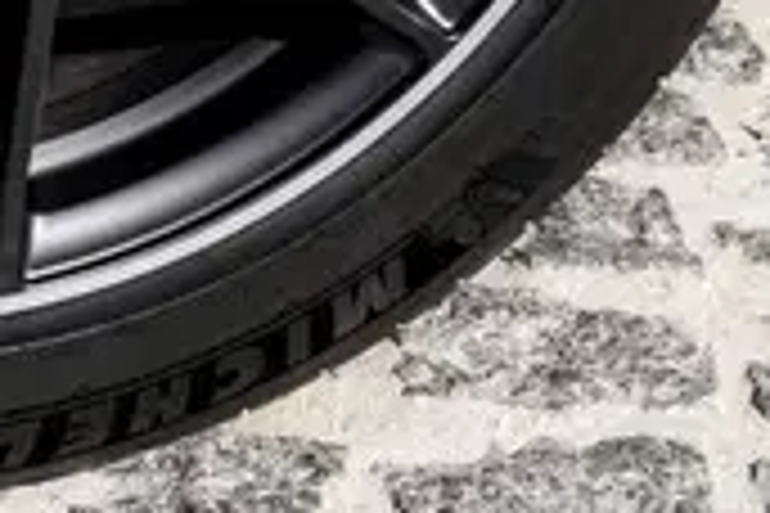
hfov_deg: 7.1
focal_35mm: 281
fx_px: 6010
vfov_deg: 4.6
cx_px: -720
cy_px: -1170
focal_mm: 40
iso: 100
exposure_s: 1/125
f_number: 16
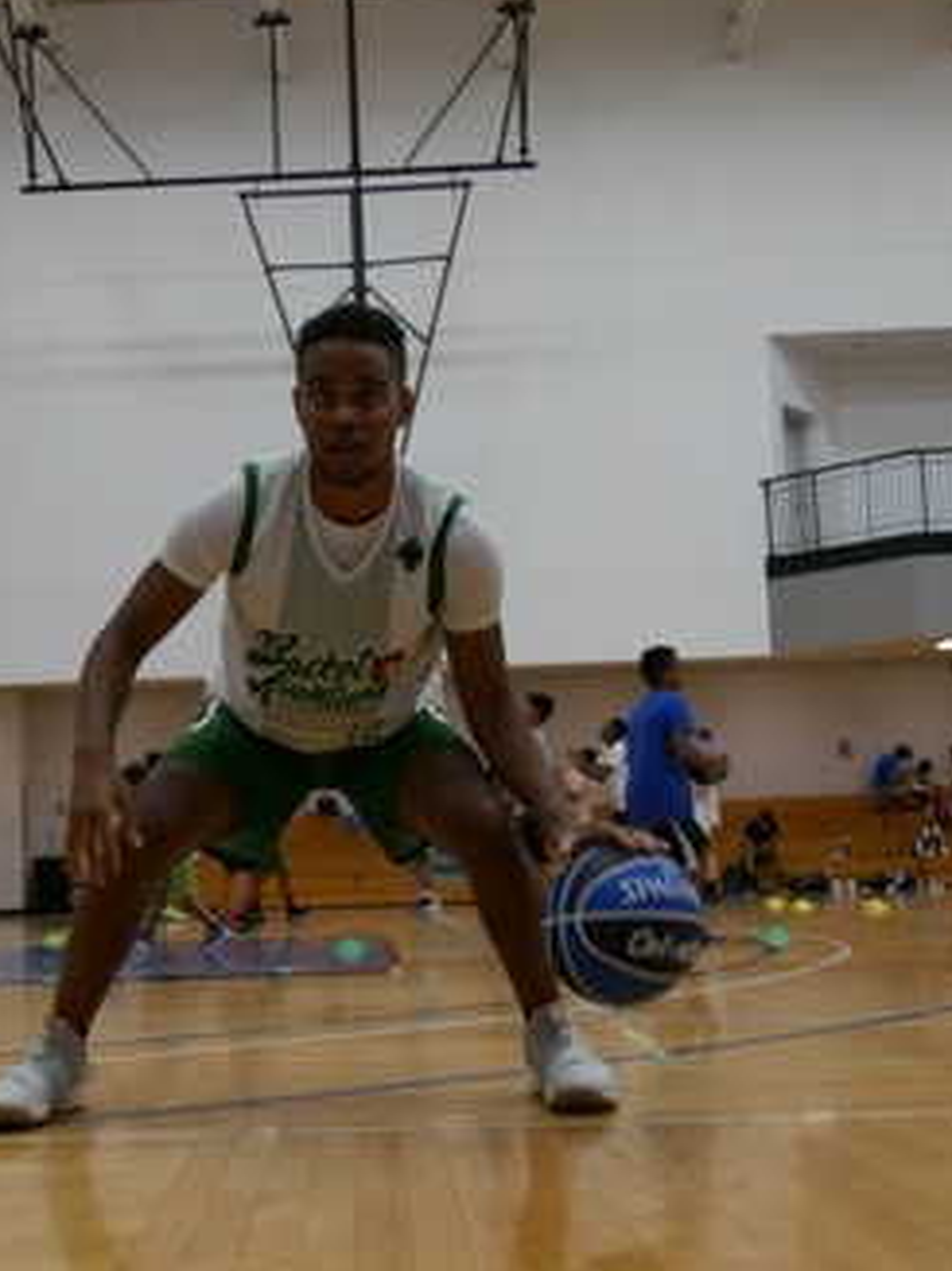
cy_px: 723
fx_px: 1614
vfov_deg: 42.9
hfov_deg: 32.5
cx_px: 307
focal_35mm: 44
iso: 1250
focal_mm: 15
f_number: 3.6
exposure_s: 1/250
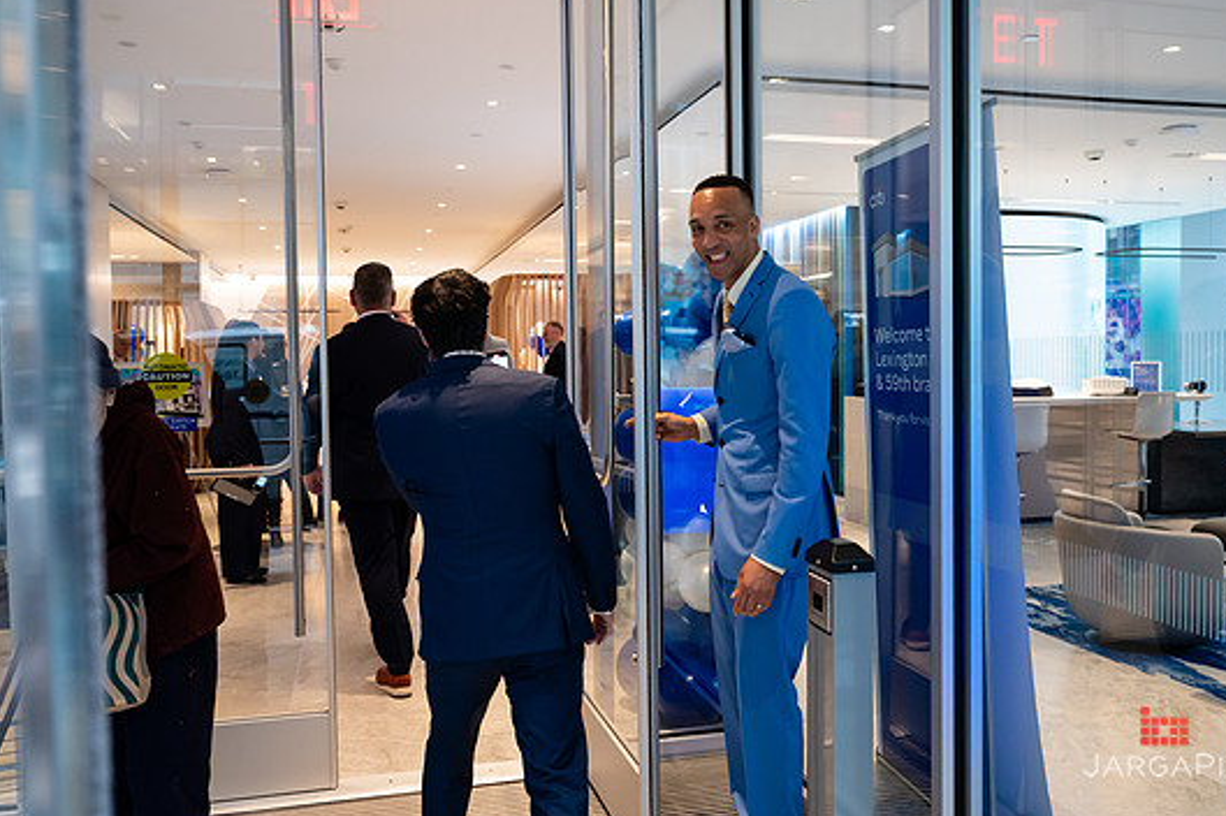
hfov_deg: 60.3
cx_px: 633
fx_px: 1055
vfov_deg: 42.3
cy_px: 380
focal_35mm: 31
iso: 1000
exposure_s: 1/200
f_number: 4
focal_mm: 28
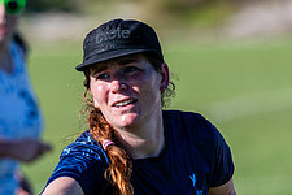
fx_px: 6261
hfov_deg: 2.7
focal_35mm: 772
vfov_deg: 1.8
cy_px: 173
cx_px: 131
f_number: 3.2
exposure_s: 1/1250
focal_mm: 200
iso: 100
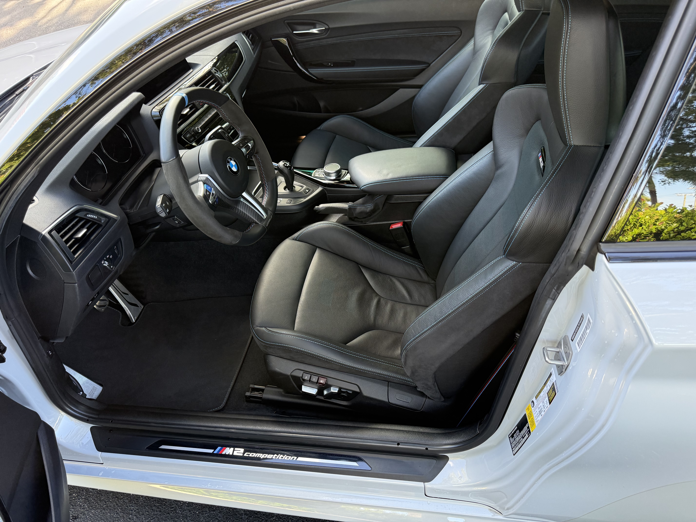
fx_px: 483
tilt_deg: -41.3
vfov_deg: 56.8
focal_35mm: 24
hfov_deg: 71.6
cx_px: 348
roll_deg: +7.5
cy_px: 261
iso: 200
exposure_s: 1/137
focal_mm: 6.76
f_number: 1.78
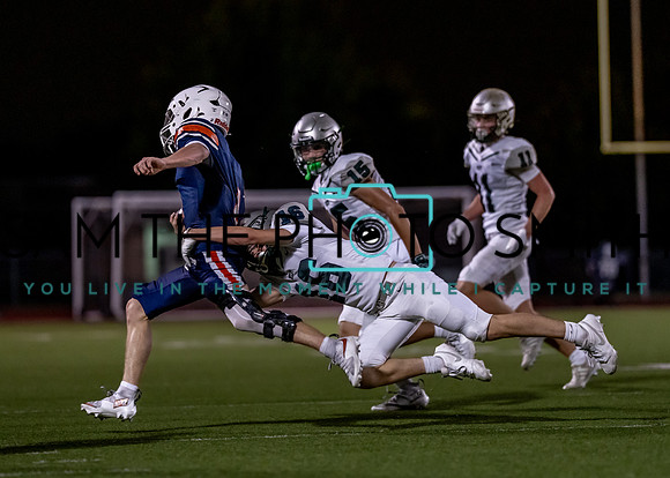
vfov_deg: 6.8
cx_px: 343
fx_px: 4019
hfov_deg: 9.5
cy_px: 169
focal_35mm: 211
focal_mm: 135
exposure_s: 1/1000
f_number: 1.8
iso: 1600
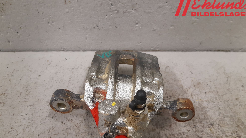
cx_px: 124
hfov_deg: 66.1
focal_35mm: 29
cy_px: 90
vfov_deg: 39.8
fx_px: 189
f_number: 1.7
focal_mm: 3.93
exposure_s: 1/50
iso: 160
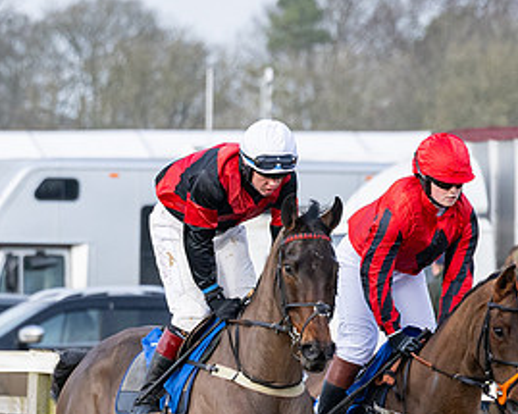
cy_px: 478
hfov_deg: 2.3
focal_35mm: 839
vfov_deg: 1.8
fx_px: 12858
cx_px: 334
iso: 400
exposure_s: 1/1000
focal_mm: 185
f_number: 5
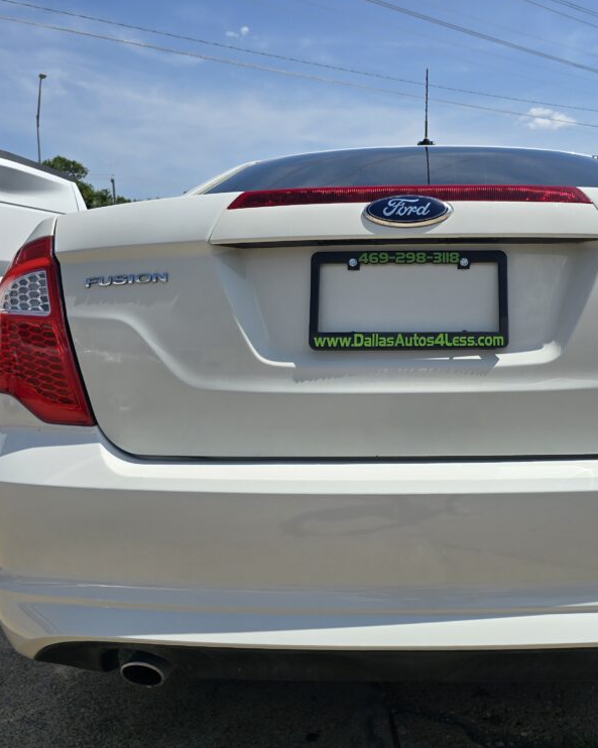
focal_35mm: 31
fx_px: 686
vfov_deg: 57.2
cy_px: 378
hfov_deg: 45.8
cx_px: 431
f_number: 1.7
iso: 12
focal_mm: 6.3
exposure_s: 1/1300
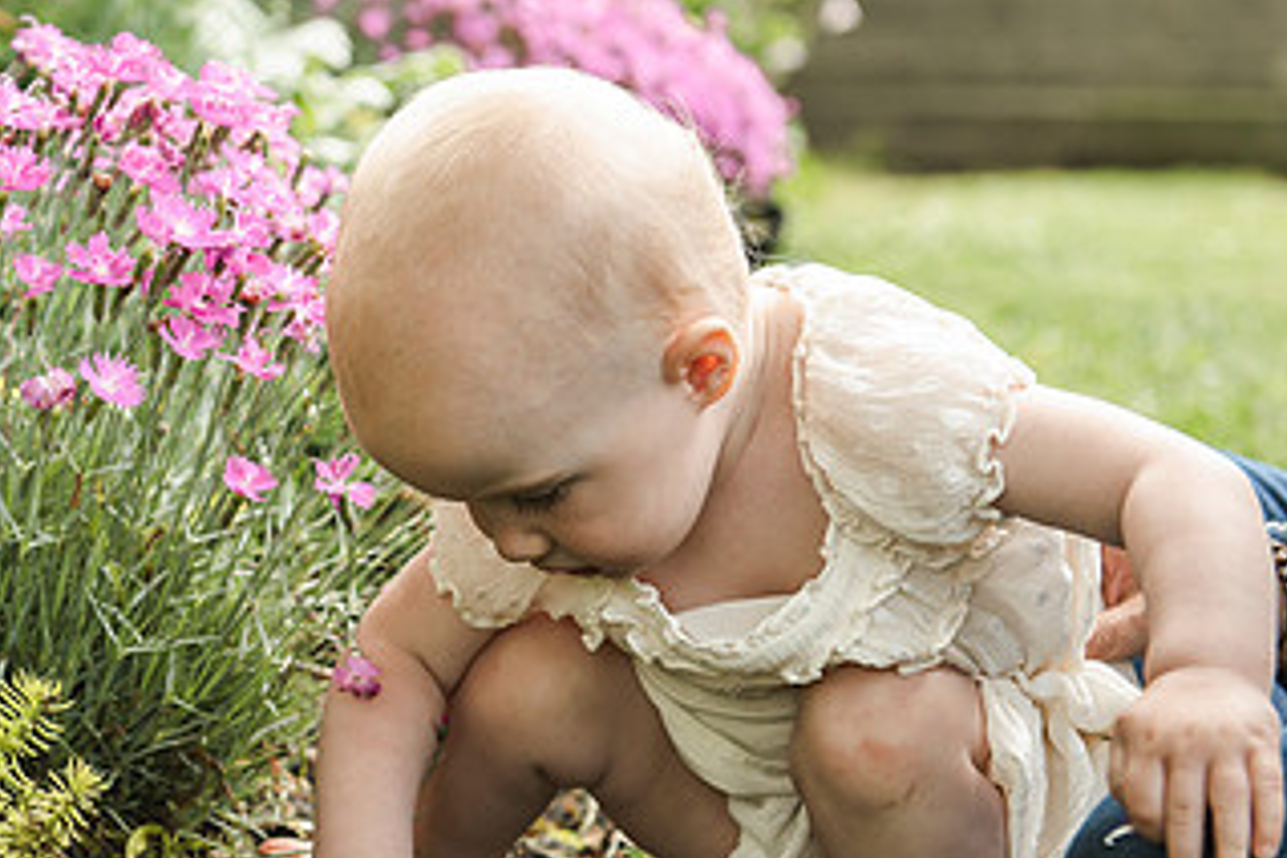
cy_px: 455
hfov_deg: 19.8
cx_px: 235
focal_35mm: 102
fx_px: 3646
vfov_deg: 13.4
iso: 640
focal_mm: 56
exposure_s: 1/640
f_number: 3.5
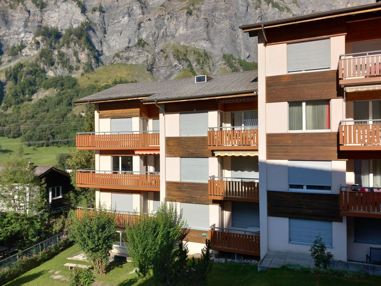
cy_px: 148
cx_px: 196
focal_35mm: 28
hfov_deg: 63.4
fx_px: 308
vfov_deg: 49.7
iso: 20
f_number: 1.8
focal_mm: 4
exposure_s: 1/467
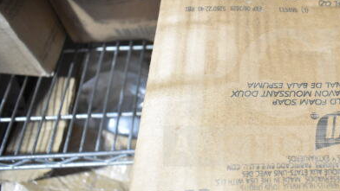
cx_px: 260
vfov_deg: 27.2
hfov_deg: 44.6
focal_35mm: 44
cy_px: 98
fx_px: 397
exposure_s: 1/60
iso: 1600
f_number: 4
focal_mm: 18
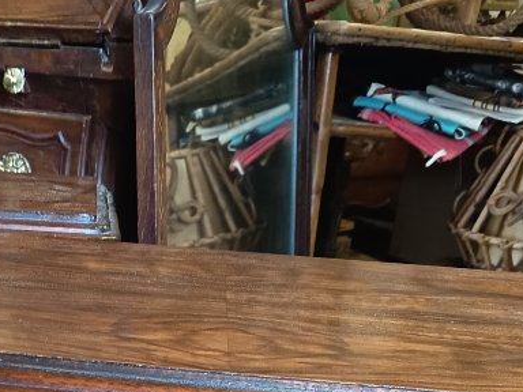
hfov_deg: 25.1
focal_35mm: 75
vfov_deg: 17.4
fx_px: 1133
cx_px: 39
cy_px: 610
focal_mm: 5.27
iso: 1375
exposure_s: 1/20
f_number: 1.7
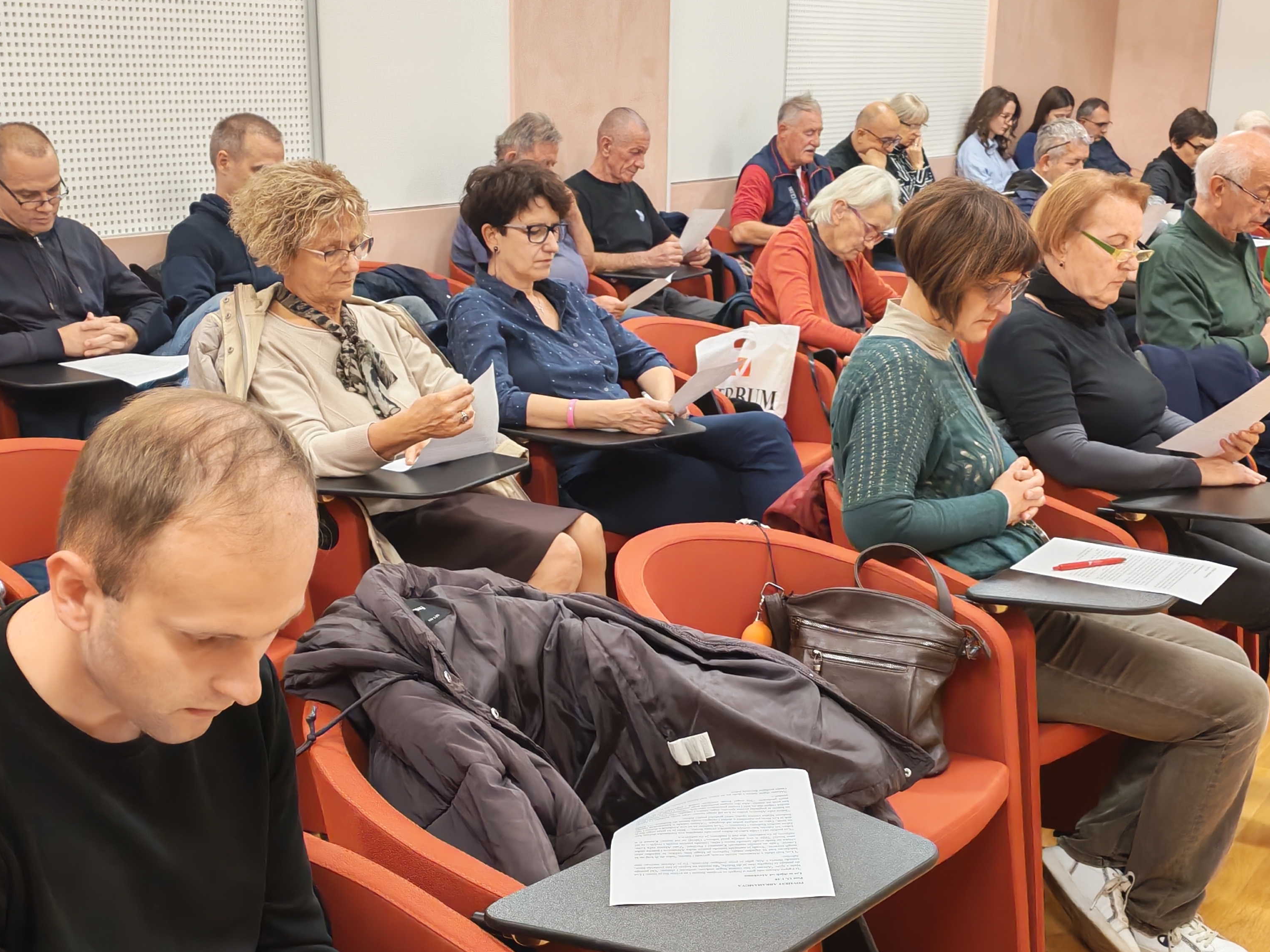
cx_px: 662
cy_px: 622
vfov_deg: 28.9
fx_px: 1834
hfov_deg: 38.2
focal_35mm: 50
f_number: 1.9
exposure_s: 1/100
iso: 1250
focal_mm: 6.12
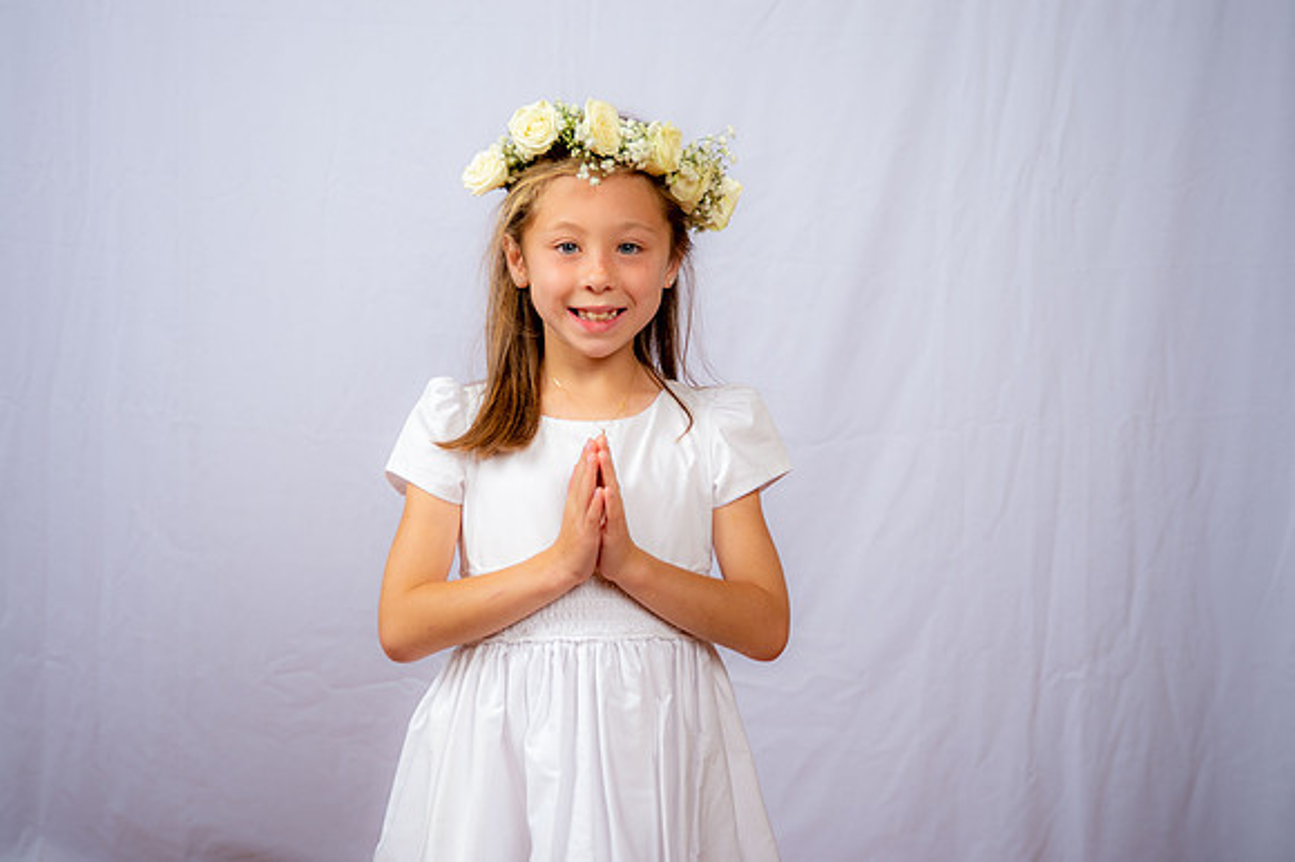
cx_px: 648
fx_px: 2229
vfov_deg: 21.9
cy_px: 431
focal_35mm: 62
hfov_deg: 32.4
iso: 250
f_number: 6.3
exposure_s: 1/125
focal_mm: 62
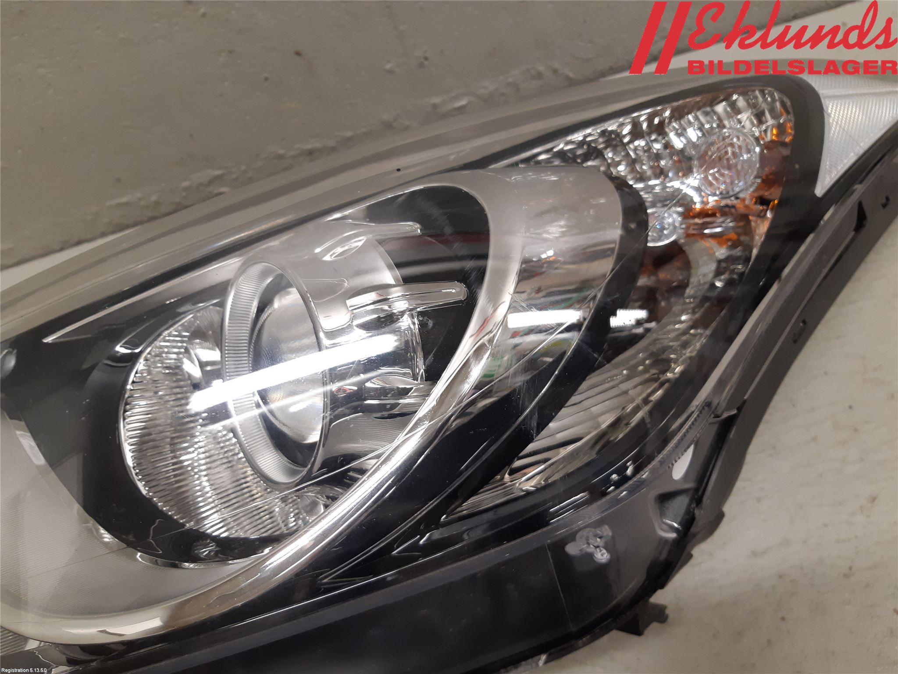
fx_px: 674
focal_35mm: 26
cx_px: 449
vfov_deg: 53.1
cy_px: 337
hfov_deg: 67.3
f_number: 1.7
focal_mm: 3.93
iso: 100
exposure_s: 1/50
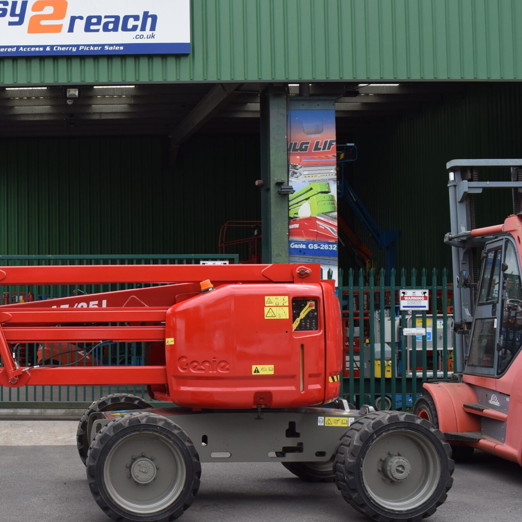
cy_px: 324
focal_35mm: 53
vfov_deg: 32.1
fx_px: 904
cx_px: 32
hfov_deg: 30.5
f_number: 8
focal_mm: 22
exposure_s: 1/250
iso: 220
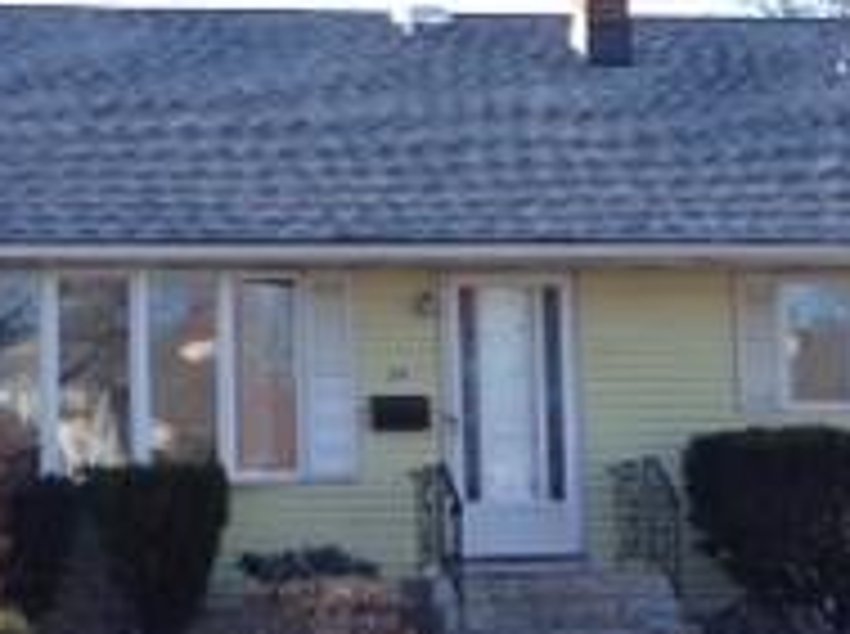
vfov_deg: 13.2
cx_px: 387
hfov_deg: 17.6
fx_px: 2745
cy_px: 337
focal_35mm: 112
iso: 32
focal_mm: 3.3
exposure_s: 1/310
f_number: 2.4
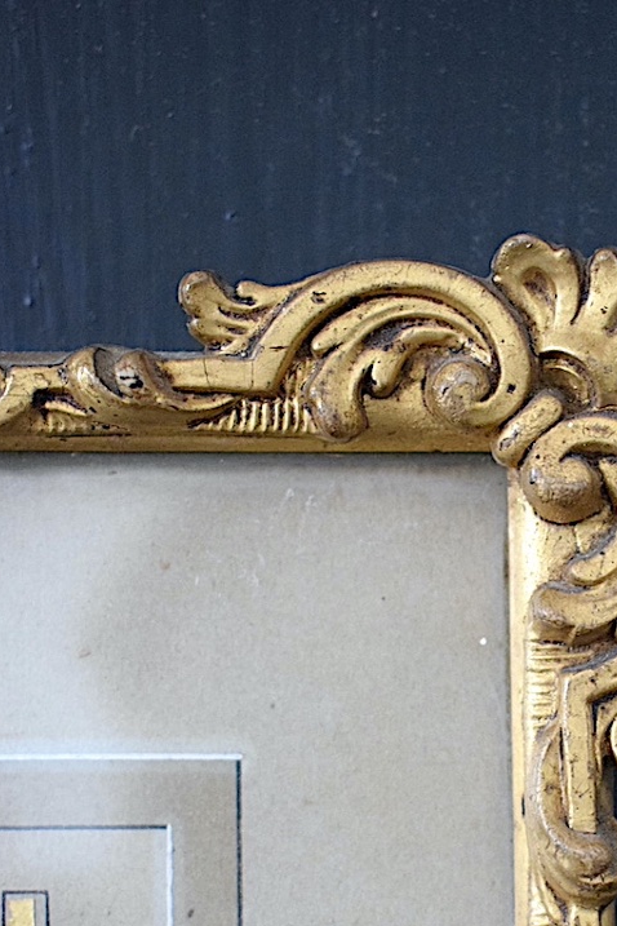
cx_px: 484
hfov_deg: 17.4
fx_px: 2001
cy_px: 754
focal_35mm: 78
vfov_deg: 25.5
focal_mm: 31
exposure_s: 1/80
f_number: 4.2
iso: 3200
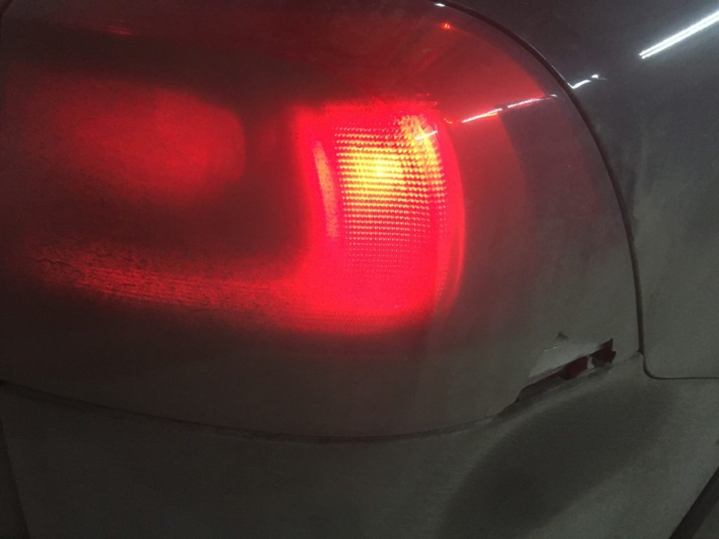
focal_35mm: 29
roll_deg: -7.2
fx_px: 602
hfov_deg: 61.7
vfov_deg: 48.2
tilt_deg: -32.2
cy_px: 270
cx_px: 360
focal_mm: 4.15
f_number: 2.2
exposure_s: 1/33
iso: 320
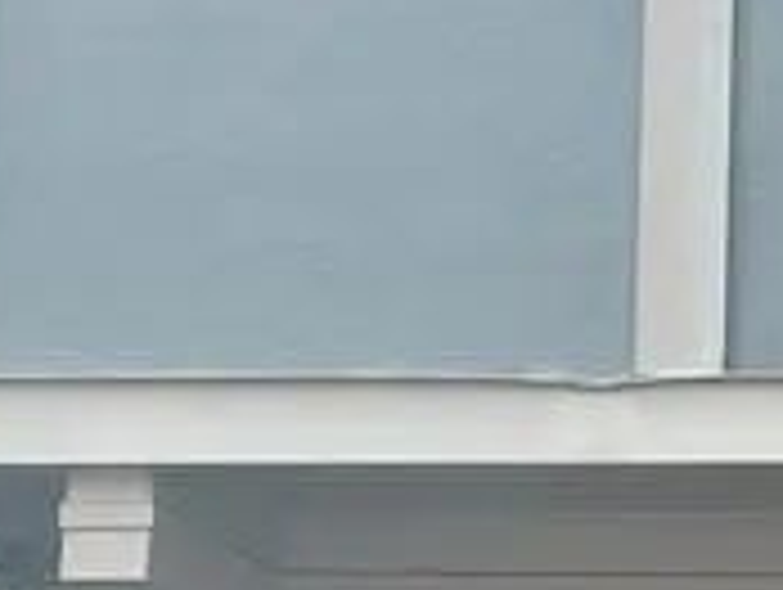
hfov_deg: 12.7
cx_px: 873
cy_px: 419
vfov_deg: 9.7
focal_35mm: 153
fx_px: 3466
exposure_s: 1/1901
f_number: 1.5
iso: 50
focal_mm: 5.7
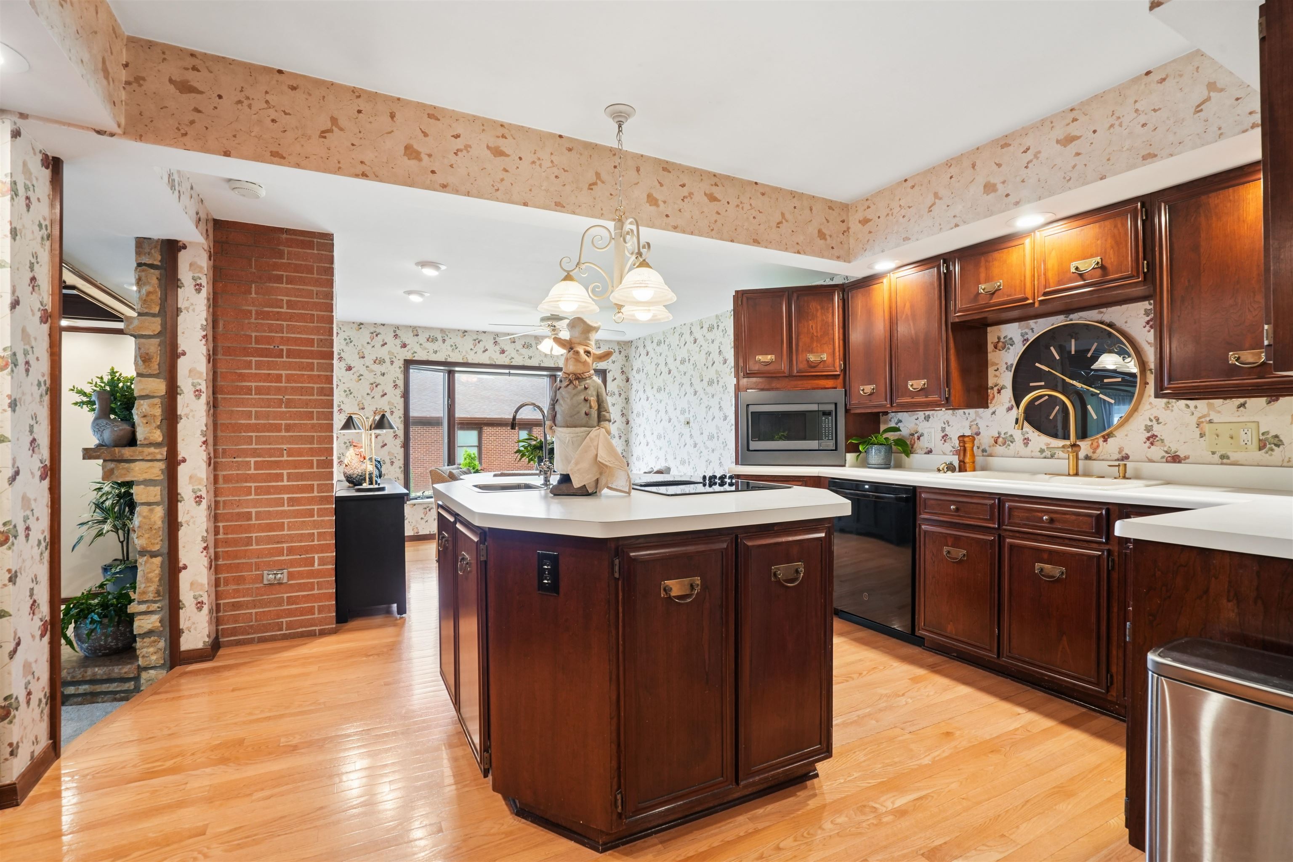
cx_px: 646
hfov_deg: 96.7
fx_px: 575
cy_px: 431
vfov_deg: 73.7
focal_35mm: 16
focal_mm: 16
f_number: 10
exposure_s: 1/10
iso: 800
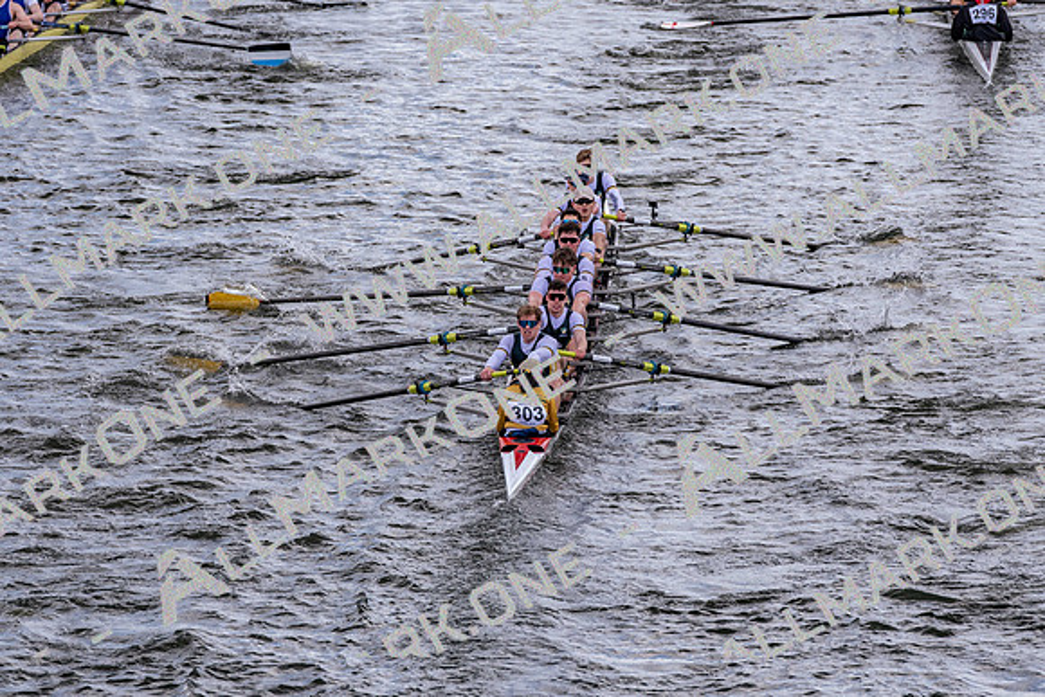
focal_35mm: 300
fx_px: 8710
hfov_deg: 6.9
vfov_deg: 4.6
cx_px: 522
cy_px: 348
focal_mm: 200
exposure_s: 1/1250
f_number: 4
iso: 125
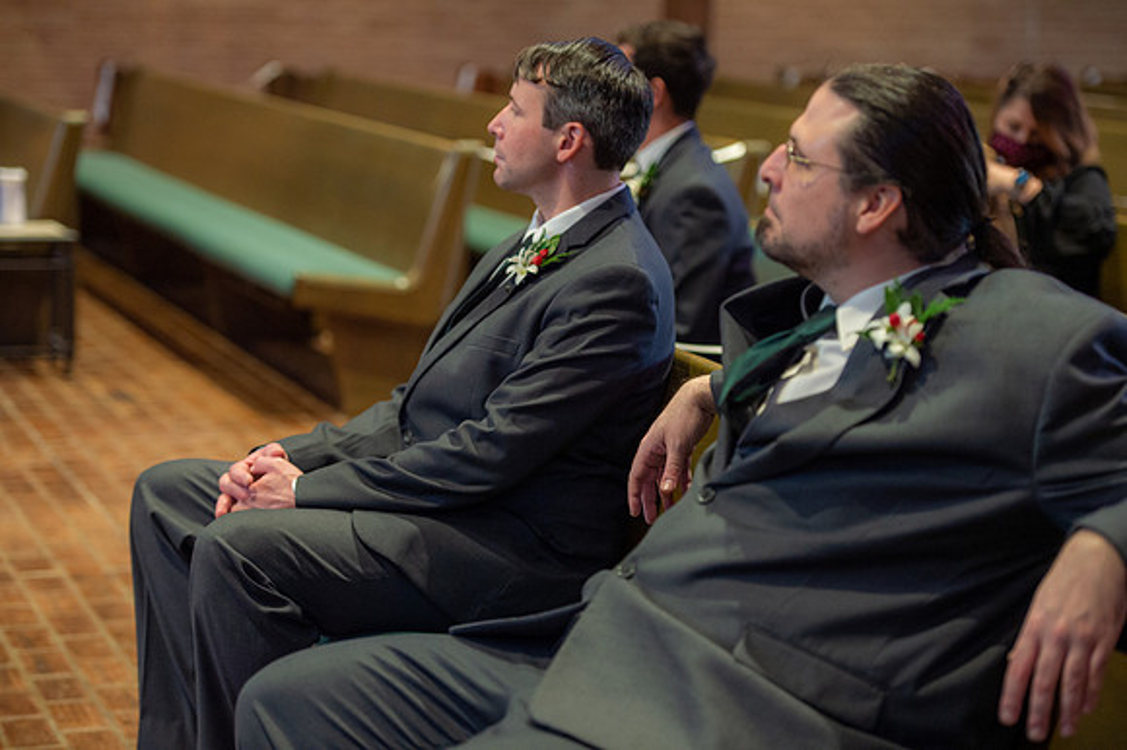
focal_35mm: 98
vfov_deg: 13.9
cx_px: 564
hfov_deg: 20.8
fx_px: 3066
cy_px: 375
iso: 1250
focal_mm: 98
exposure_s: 1/100
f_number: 2.8
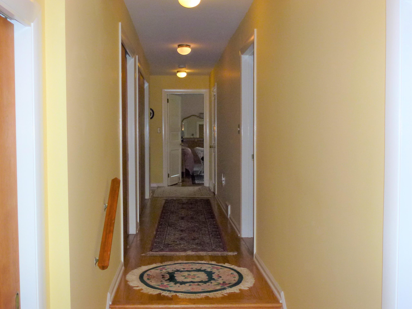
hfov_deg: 48.8
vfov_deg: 37.7
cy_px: 154
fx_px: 452
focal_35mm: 38
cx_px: 176
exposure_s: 1/60
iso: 200
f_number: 3.6
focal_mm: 5.9
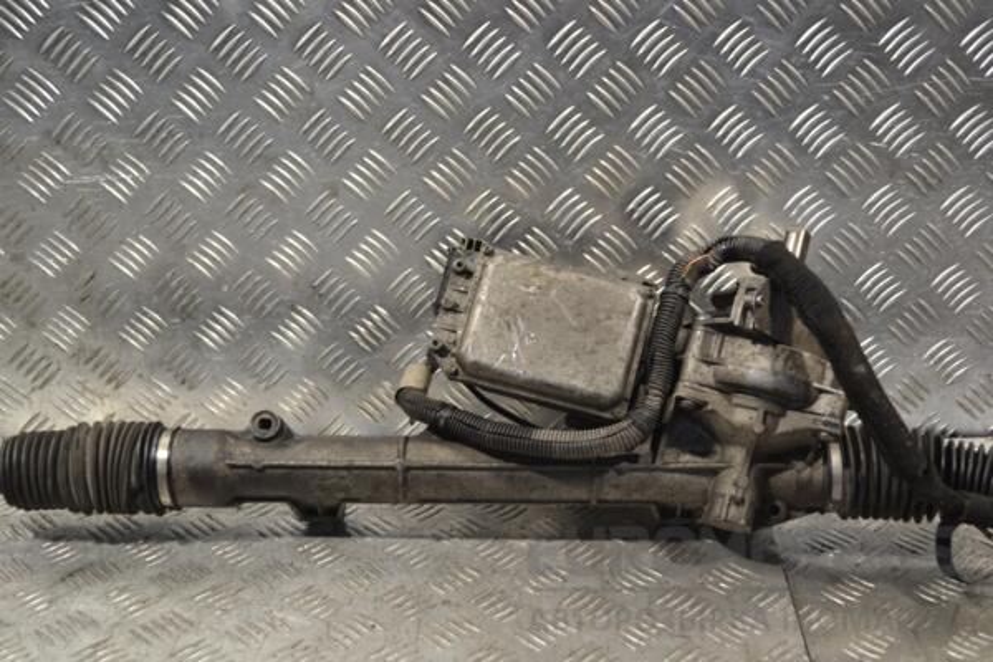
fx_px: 1407
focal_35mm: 51
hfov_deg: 38.9
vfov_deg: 26.5
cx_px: 496
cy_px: 331
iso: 180
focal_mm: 34
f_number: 5
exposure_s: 1/30
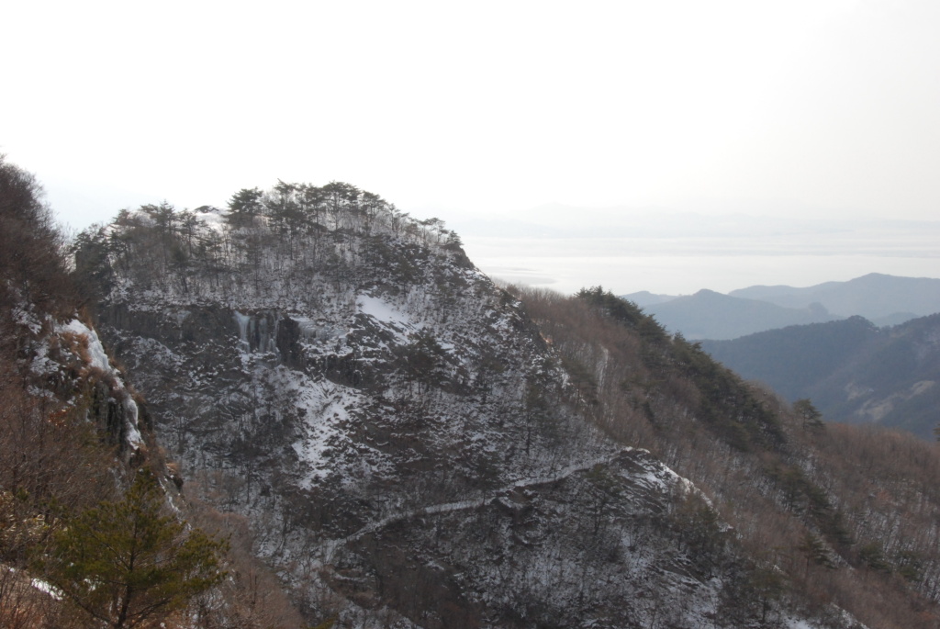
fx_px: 1372
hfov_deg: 37.8
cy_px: 314
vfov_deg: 25.8
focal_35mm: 52
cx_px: 470
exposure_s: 1/200
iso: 800
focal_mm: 35
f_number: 25
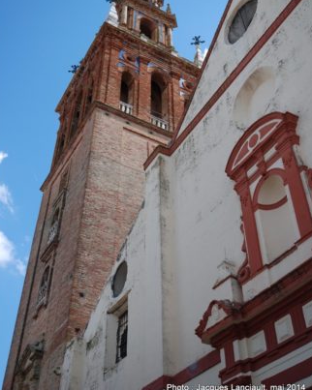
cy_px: 160
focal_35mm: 42
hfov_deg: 35.6
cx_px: 155
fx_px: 485
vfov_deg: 43.7
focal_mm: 24
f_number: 6.3
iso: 100
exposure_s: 1/160
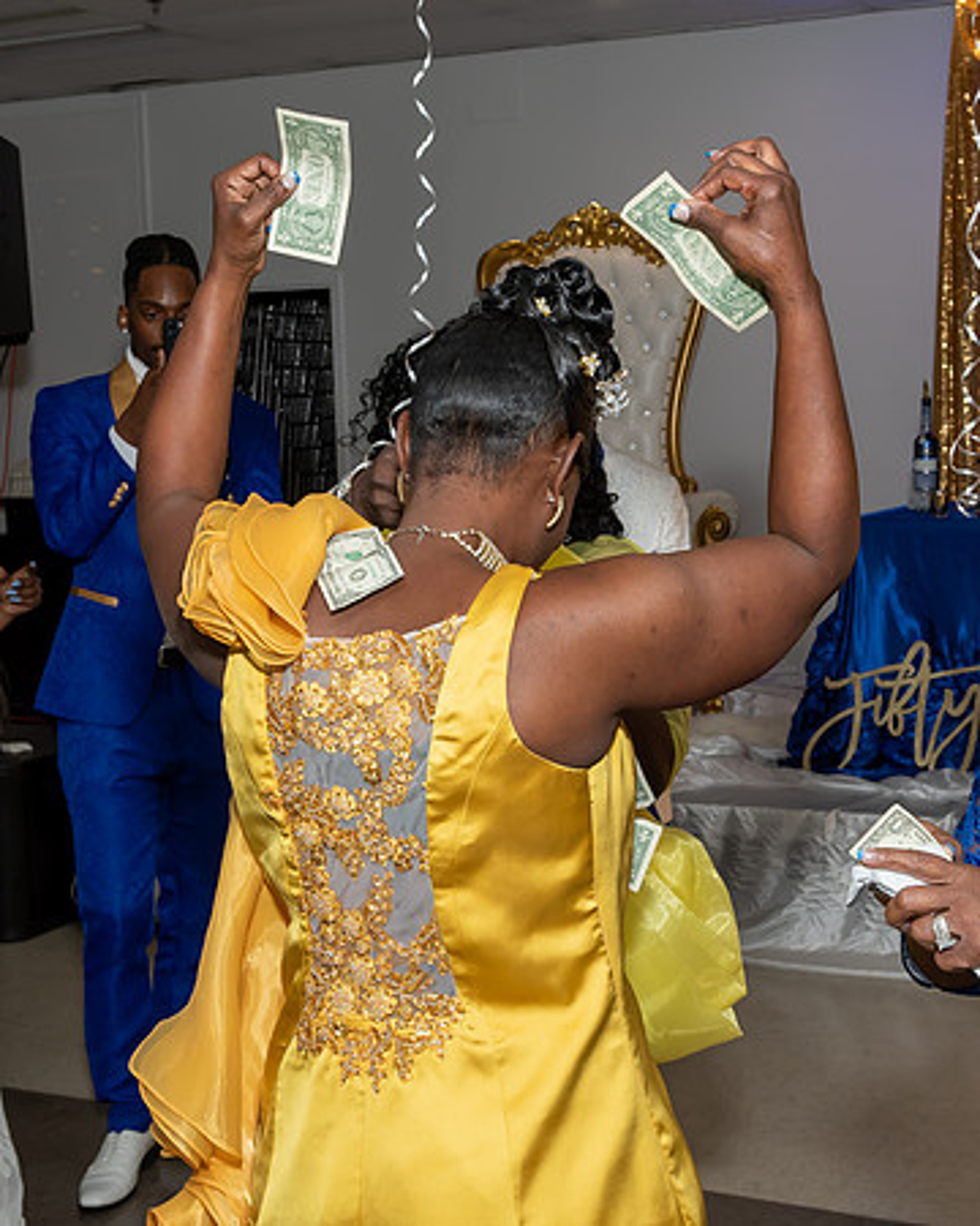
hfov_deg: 26.6
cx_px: 559
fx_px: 2068
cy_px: 621
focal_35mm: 57
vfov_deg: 33.0
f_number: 6.3
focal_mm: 20
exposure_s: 1/250
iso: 500
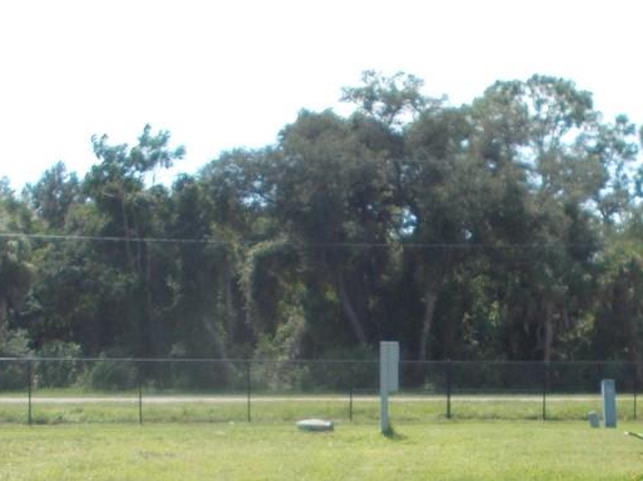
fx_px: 1504
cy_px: 512
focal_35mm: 81
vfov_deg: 17.6
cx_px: 484
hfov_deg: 23.9
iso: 80
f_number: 3.2
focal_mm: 4.6
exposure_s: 1/500
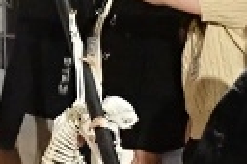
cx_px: 52
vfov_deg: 7.4
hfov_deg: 11.2
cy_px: -36
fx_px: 1261
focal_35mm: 184
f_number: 3.3
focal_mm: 9.65
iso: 4000
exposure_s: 1/200
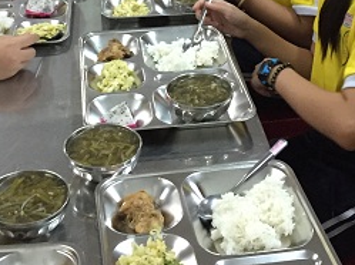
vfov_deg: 20.0
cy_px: -28
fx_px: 717
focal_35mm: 70
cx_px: 175
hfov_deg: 27.8
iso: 250
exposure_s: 1/33
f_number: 2.2
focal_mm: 4.15
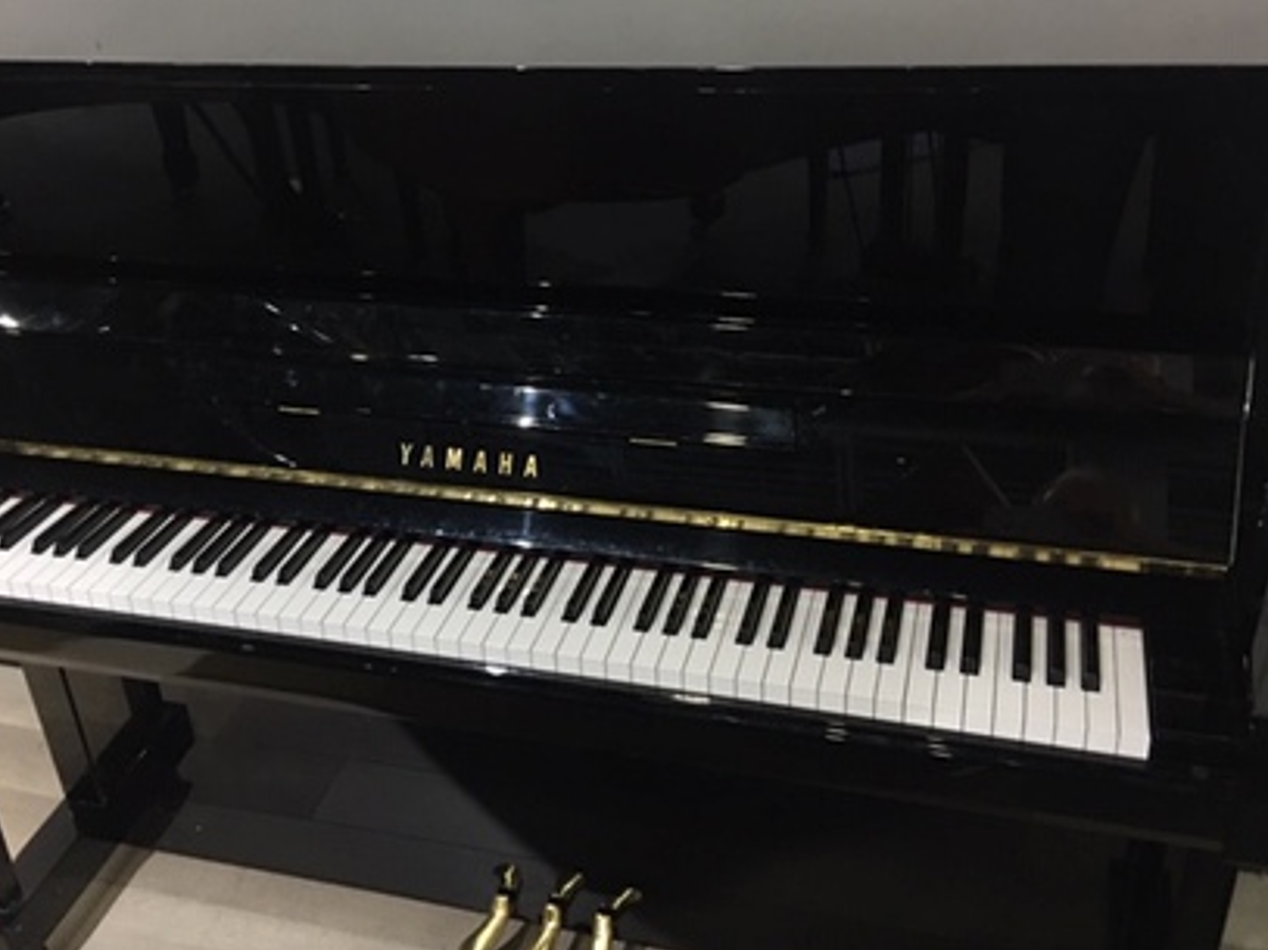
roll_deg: +6.0
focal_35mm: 38
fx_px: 1392
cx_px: 553
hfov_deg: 48.9
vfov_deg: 37.7
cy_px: 455
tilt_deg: -28.2
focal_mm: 4.15
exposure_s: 1/4
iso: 64
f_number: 2.2
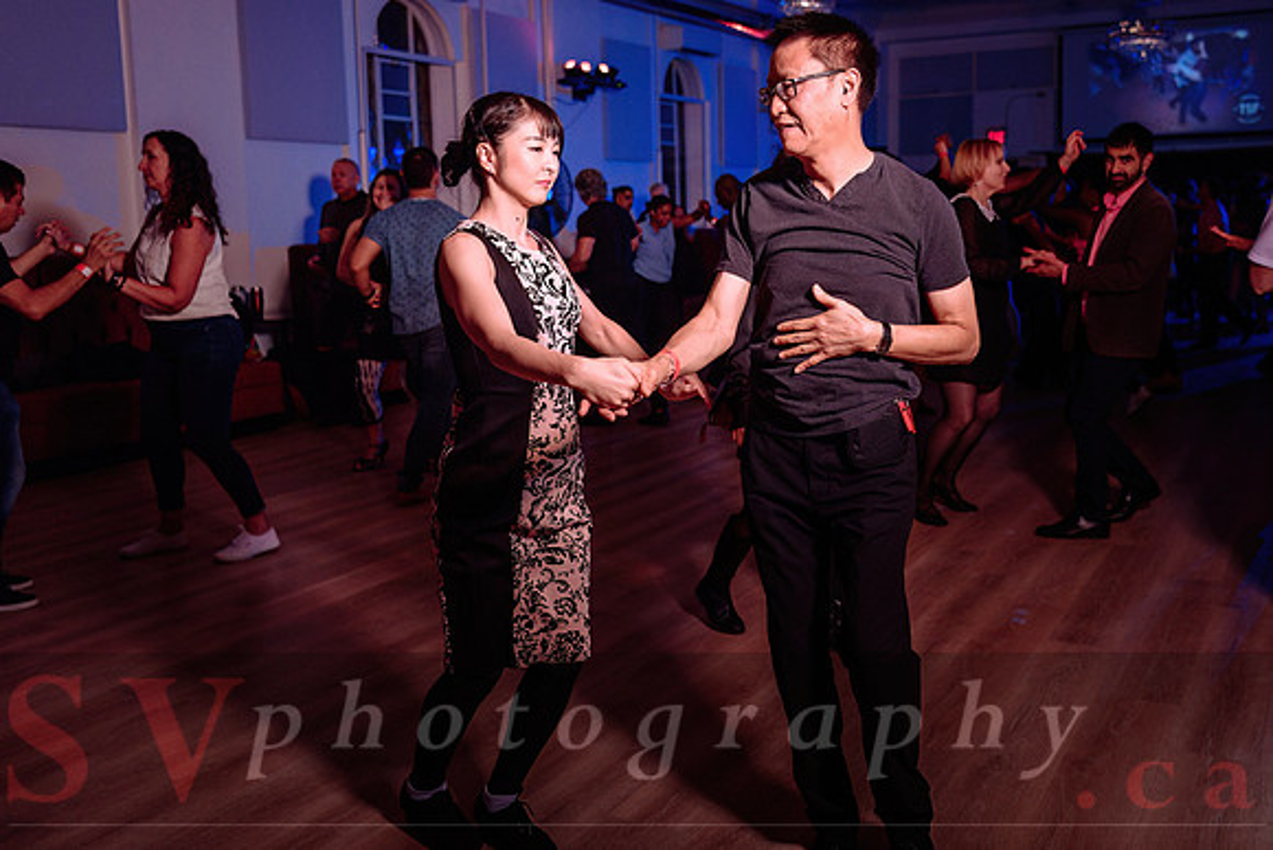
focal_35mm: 35
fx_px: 1246
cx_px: 747
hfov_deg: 53.8
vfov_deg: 37.5
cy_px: 351
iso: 800
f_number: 3.2
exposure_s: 1/100
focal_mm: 30
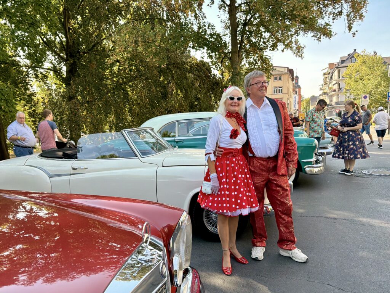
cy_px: 146
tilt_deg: -8.7
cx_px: 195
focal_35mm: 24
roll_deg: +2.2
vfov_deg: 56.8
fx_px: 270
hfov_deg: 71.6
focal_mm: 6.76
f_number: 1.78
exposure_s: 1/3759
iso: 400
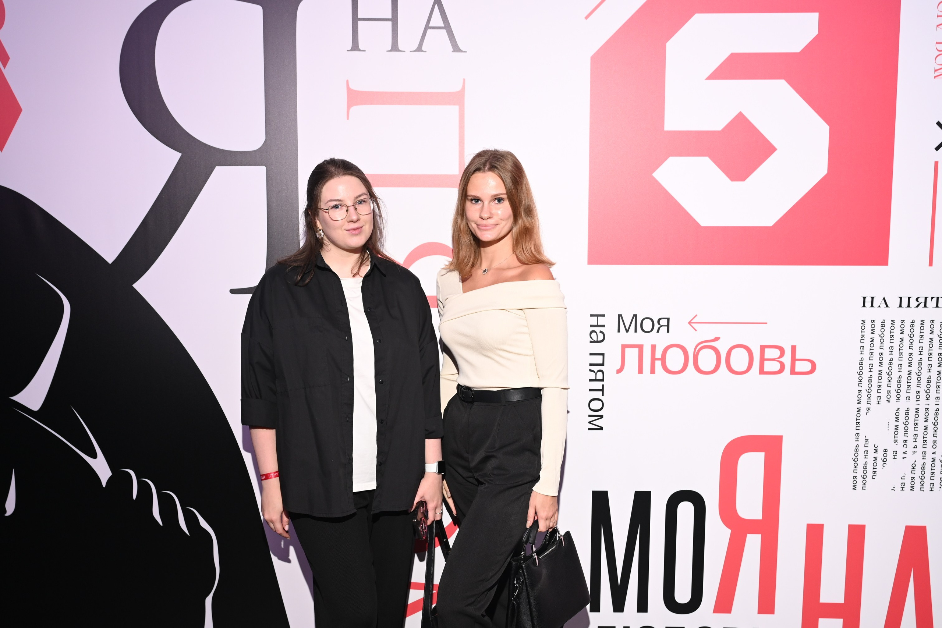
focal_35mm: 35
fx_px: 916
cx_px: 471
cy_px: 314
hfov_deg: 54.4
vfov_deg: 37.9
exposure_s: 1/125
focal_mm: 35
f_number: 5
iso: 500
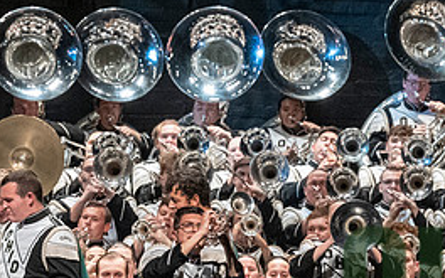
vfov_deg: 3.1
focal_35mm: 419
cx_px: 470
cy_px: 305
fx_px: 5082
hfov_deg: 5.0
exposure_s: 1/500
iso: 4000
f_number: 4
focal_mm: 125
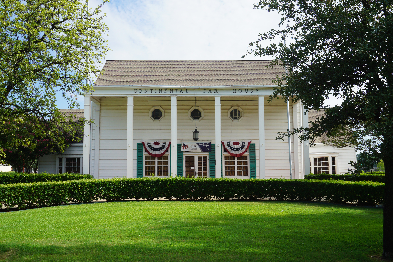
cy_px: 131
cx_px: 196
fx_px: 426
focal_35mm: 39
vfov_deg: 34.2
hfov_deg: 49.6
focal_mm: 26
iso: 100
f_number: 10
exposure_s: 1/100
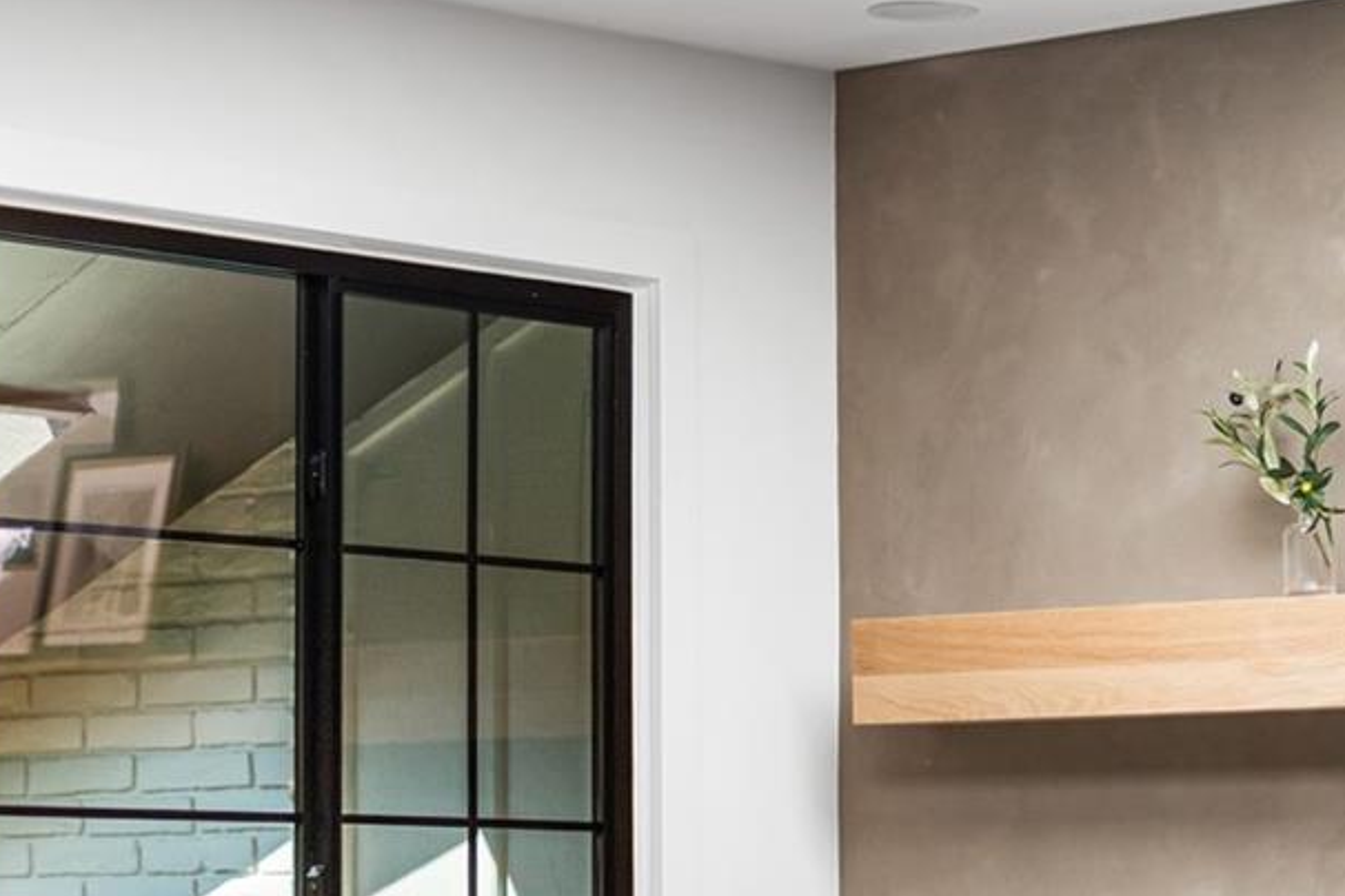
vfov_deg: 10.3
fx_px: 4931
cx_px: 1325
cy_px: 1014
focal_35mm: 132
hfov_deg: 15.3
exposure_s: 1/400
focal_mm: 50
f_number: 1.8
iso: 400
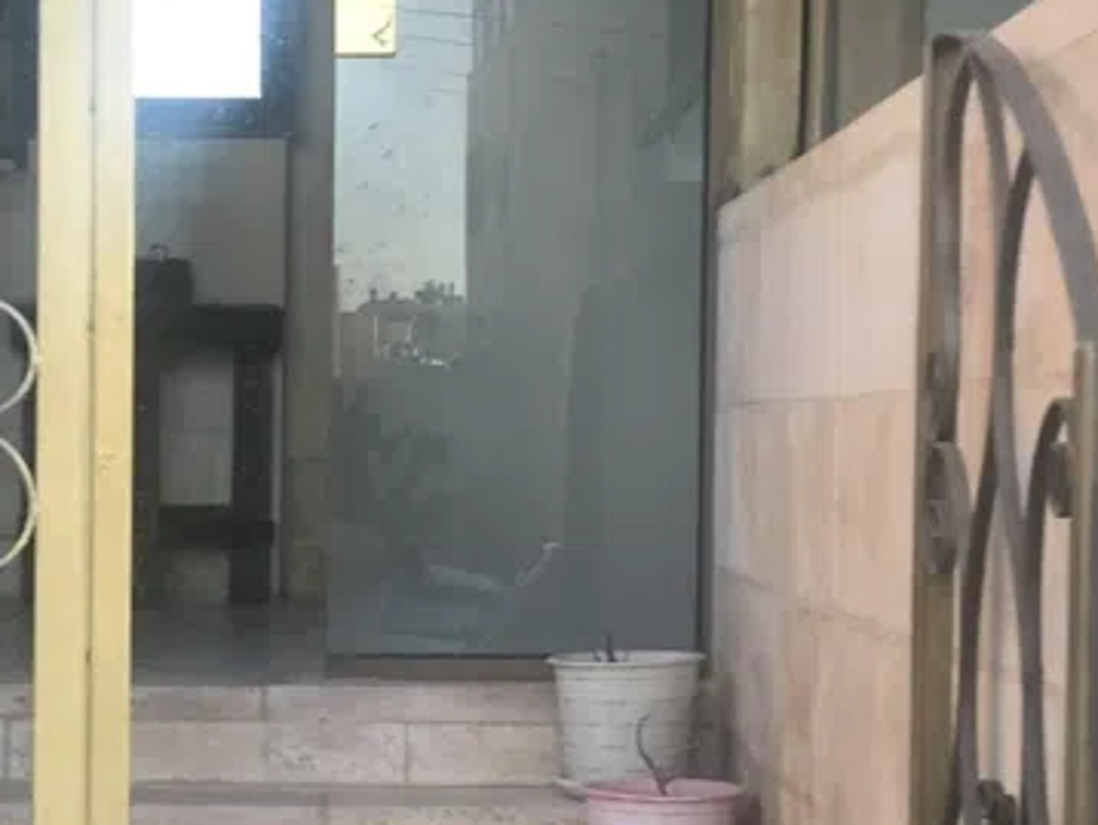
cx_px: 221
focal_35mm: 50
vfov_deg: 28.3
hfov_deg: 36.9
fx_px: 1587
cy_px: 696
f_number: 1.8
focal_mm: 3.99
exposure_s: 1/123
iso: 20
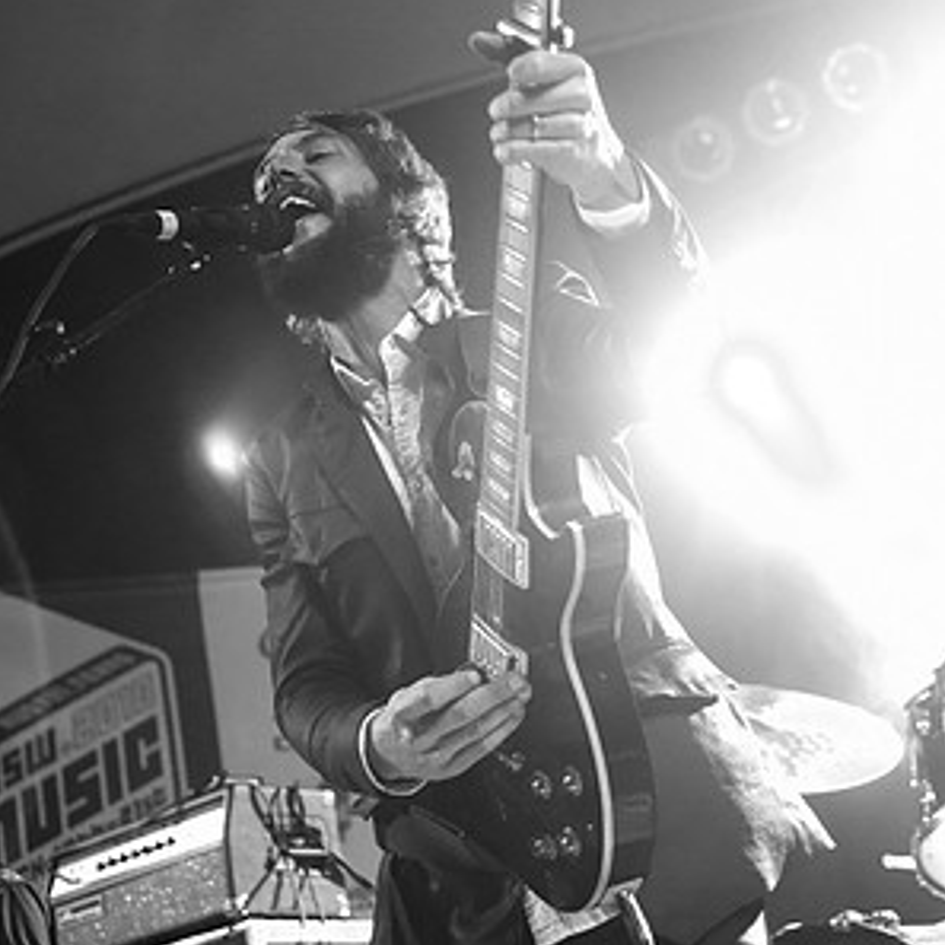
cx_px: 472
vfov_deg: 25.5
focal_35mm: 68
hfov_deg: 25.5
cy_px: 417
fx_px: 2089
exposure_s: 1/160
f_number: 3.8
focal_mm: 35
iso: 1000
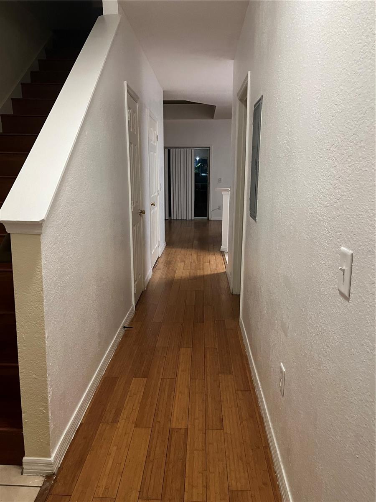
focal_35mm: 26
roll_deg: +0.2
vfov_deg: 67.3
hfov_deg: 53.1
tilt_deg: -12.2
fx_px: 377
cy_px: 251
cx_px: 188
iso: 400
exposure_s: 1/40
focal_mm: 5.1
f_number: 1.6
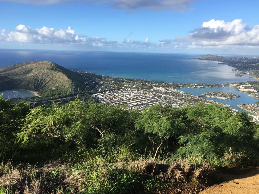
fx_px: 217
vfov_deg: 48.2
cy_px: 97
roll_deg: -0.5
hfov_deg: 61.7
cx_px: 130
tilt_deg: -10.9
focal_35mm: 29
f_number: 2.2
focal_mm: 4.15
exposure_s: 1/1183
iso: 25
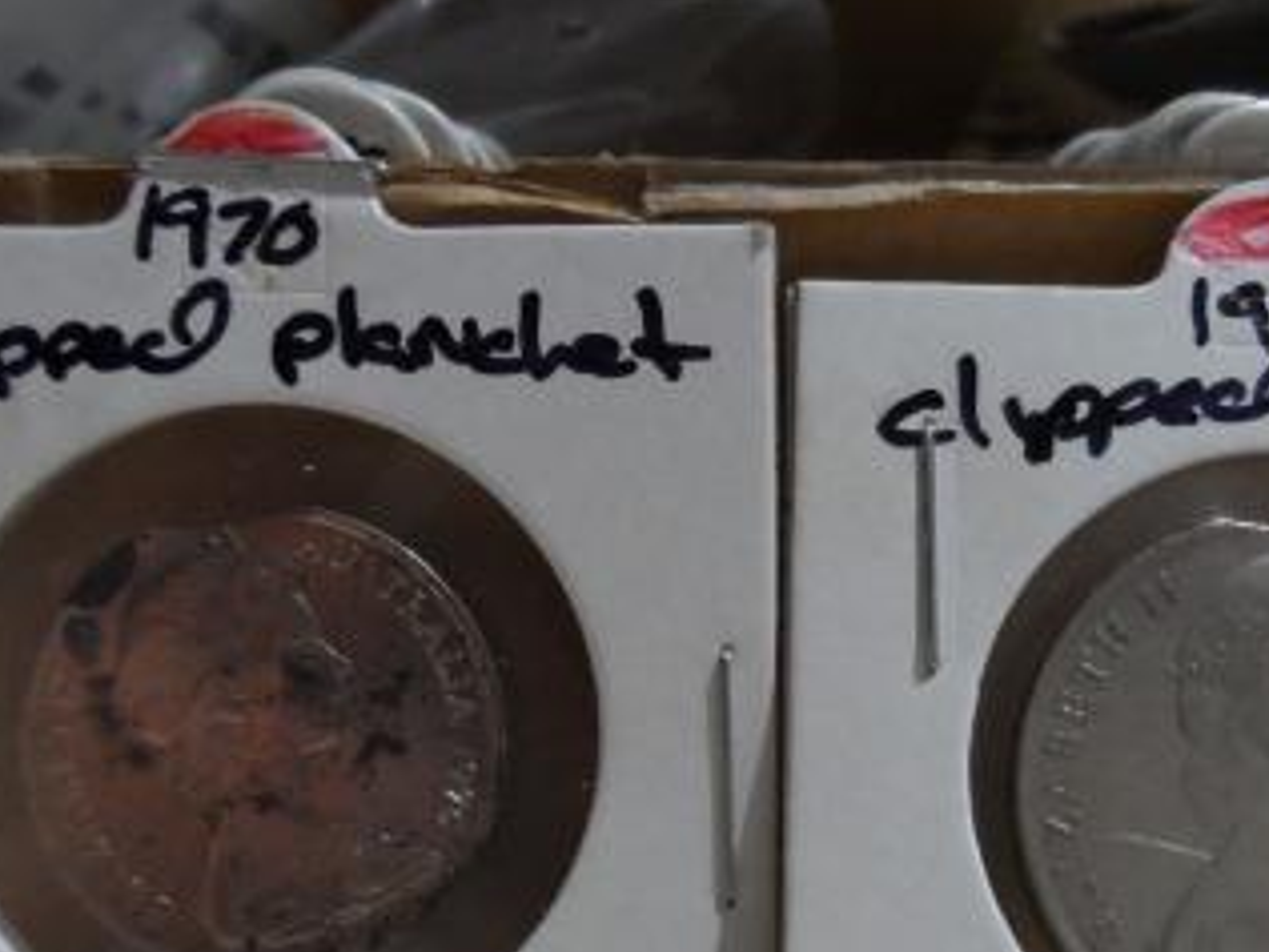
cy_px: 663
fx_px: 1246
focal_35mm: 34
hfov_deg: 53.7
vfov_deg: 41.1
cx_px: 743
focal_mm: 4
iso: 400
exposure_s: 1/15
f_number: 3.2
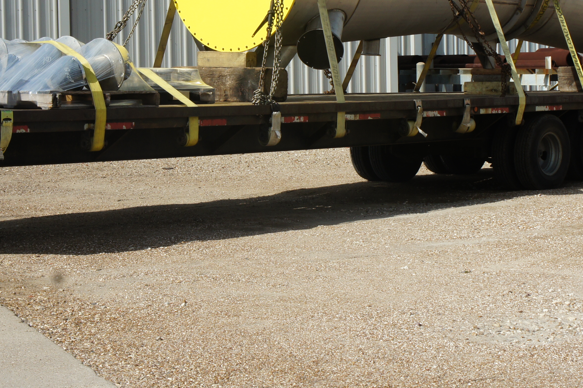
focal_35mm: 91
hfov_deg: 22.4
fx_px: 1472
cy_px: 98
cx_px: 314
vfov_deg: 14.9
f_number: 13
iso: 200
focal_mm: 31
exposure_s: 1/250
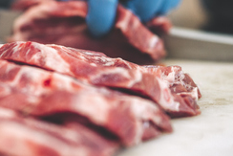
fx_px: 673
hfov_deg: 19.6
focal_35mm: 104
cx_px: 80
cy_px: 1
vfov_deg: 13.0
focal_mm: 35
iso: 500
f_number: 1.4
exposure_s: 1/400
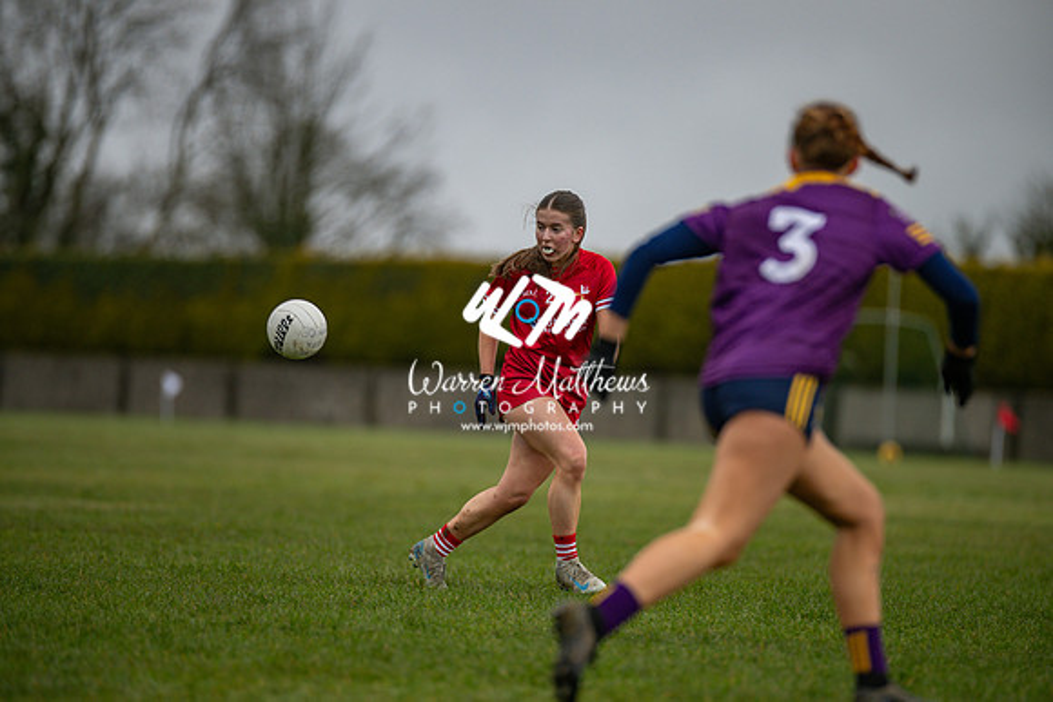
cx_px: 528
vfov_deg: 4.5
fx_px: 8884
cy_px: 351
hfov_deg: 6.8
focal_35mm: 304
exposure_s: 1/1000
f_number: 2.8
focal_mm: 300
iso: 400
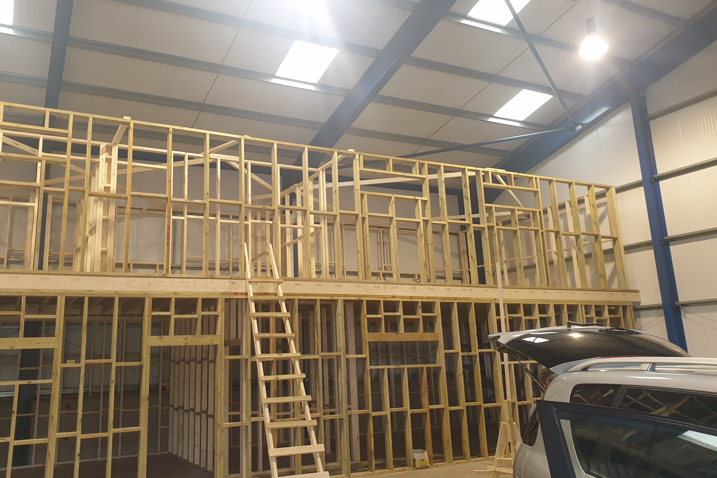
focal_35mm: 30
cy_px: 217
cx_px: 329
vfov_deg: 43.6
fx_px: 597
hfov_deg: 61.8
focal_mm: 4.3
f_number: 2.4
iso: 160
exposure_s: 1/50
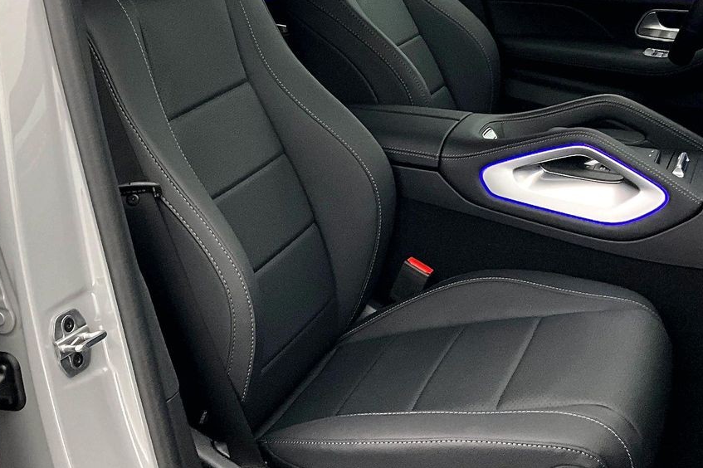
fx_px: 1113
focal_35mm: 57
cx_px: 320
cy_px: 151
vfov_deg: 23.6
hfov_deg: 35.0
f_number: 1.8
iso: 200
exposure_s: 1/60
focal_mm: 3
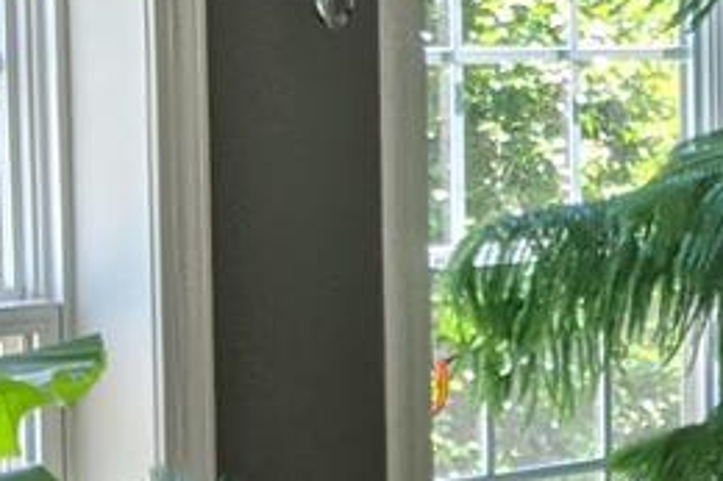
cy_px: 673
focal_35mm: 221
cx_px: 1630
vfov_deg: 6.2
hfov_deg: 8.6
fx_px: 4435
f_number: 1.8
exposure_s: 1/215
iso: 43
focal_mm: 4.44
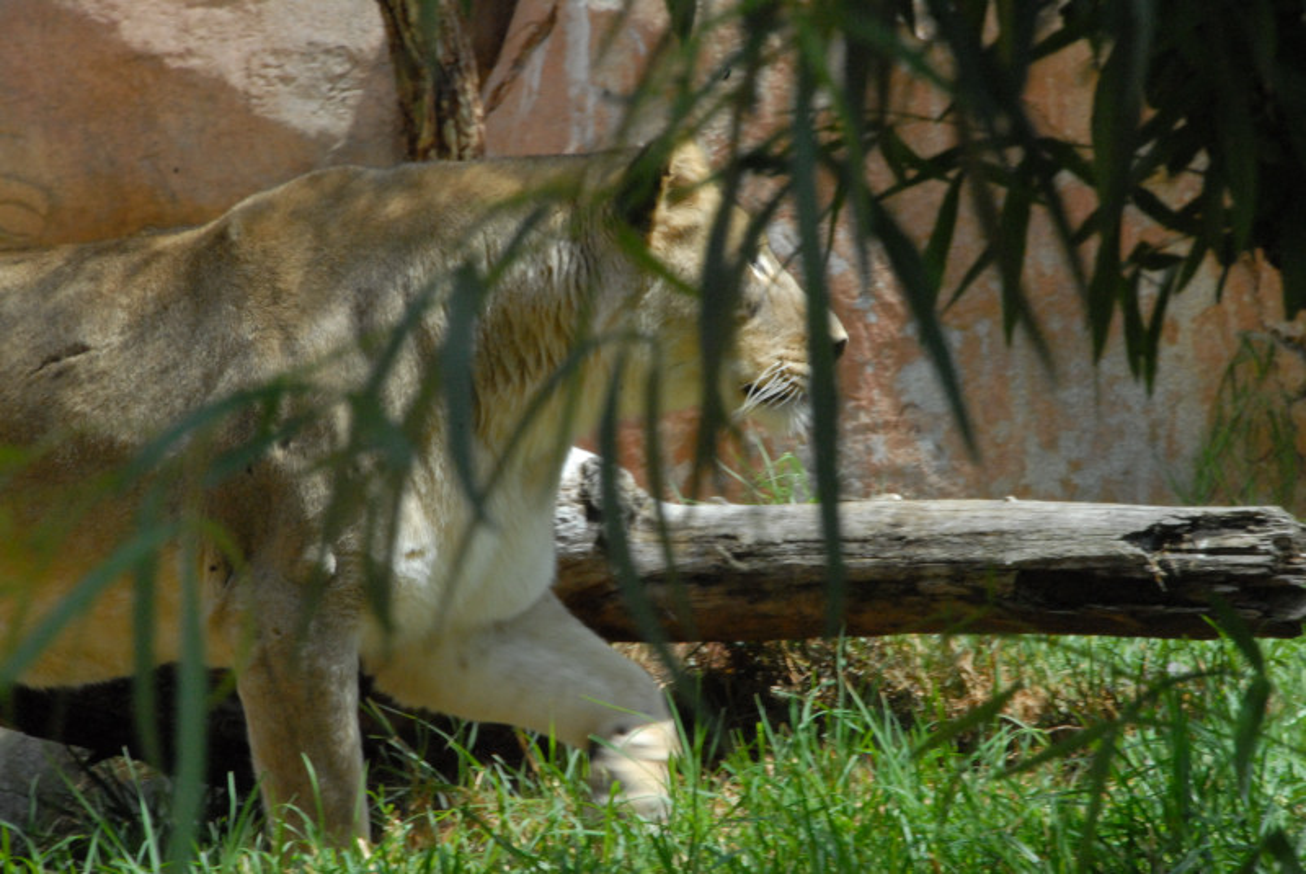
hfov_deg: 6.9
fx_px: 10893
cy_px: 437
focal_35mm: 300
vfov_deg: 4.6
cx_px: 653
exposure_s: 1/125
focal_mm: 200
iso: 1100
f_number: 25
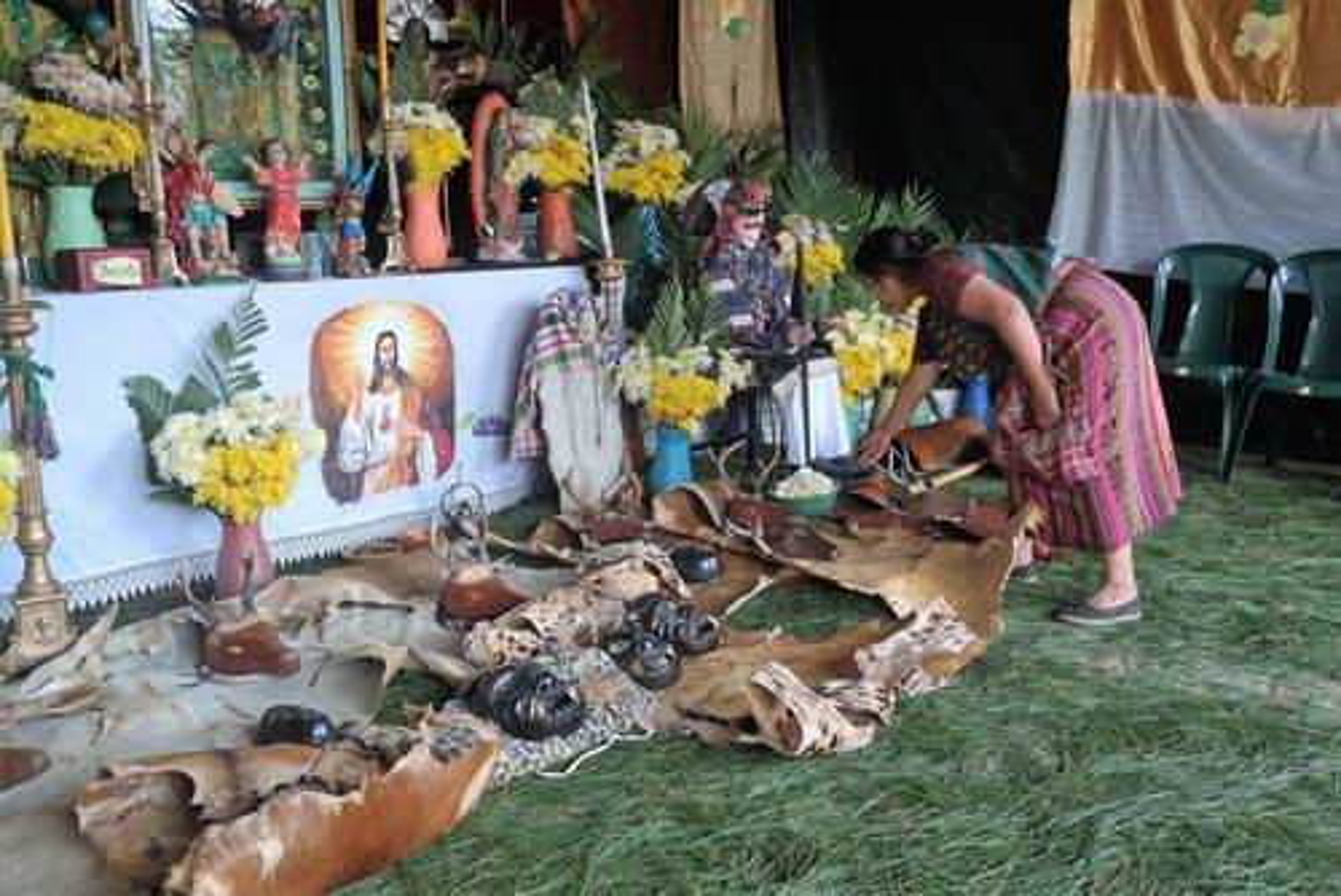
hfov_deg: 61.9
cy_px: 448
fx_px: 1118
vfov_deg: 43.7
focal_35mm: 30
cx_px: 670
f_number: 3.5
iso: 200
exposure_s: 1/50
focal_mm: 20
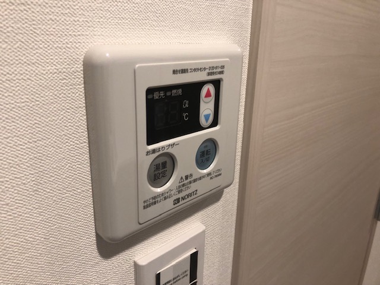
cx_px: 190
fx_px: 307
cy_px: 142
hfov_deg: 63.4
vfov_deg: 49.7
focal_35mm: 28
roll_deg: -1.0
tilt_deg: -17.1
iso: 40
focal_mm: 3.99
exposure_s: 1/25
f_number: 1.8
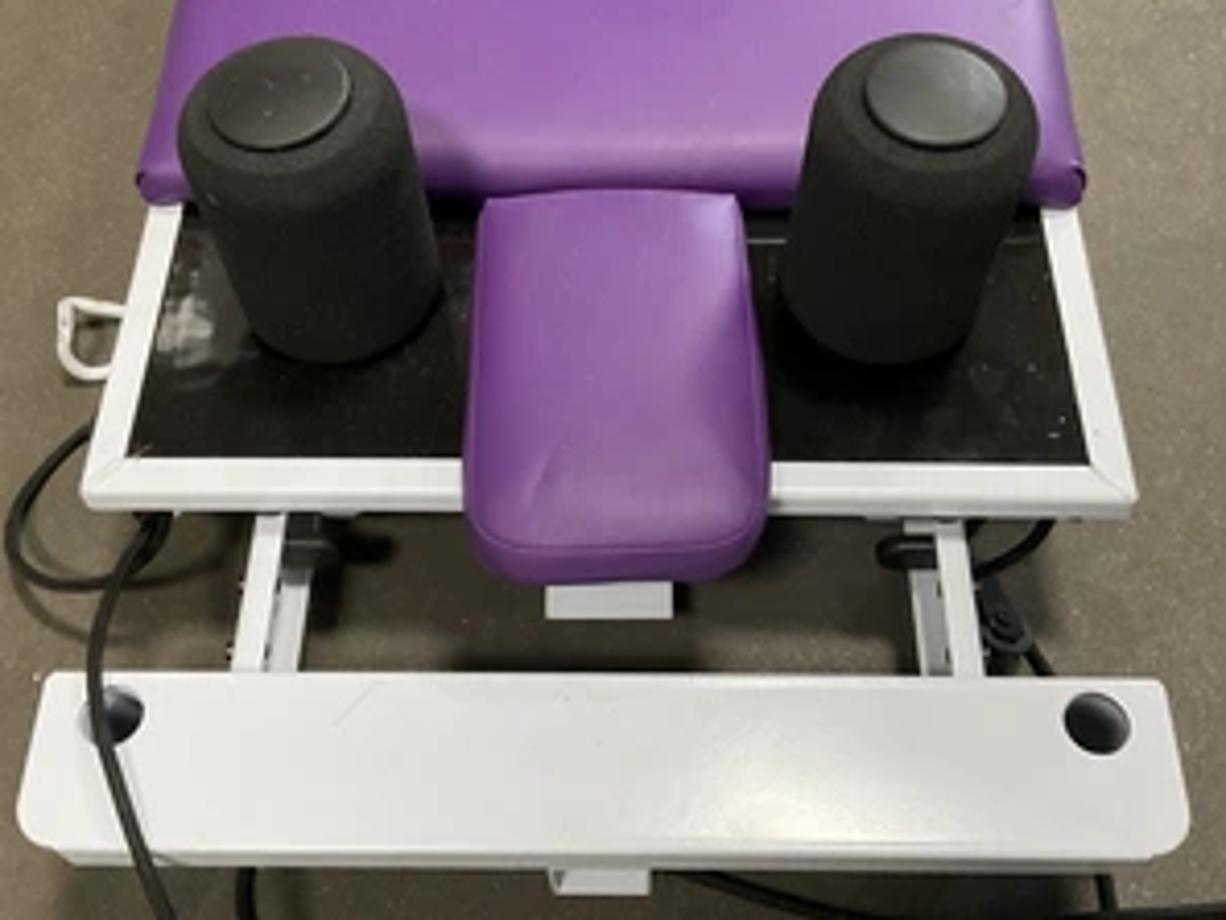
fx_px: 1382
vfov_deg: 36.8
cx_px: 619
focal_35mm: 39
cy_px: 462
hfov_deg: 47.8
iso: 250
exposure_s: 1/60
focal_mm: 3
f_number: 1.8
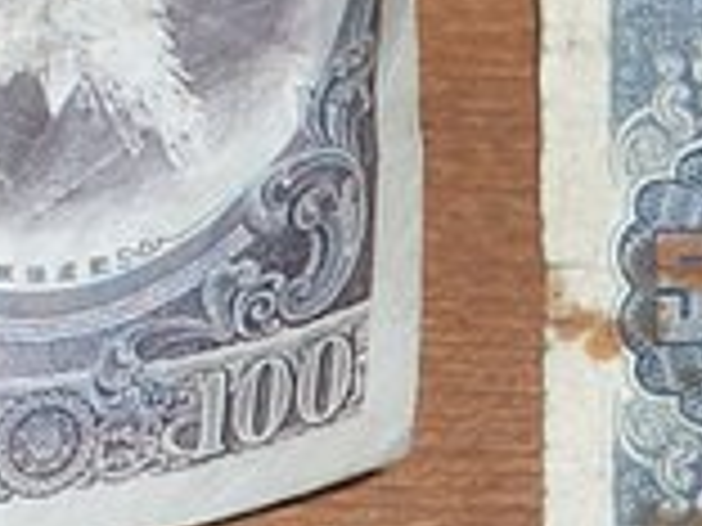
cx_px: 513
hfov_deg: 7.0
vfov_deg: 5.2
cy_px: 616
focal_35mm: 283
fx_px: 5739
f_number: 4.2
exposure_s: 1/60
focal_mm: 9.2
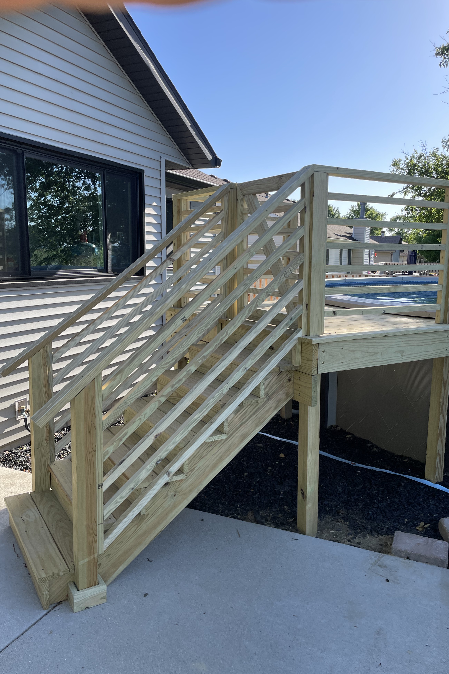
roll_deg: -0.6
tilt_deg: -8.1
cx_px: 236
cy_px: 340
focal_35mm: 28
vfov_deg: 65.5
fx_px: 524
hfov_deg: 46.4
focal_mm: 4.2
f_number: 1.6
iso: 32
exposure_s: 1/1033
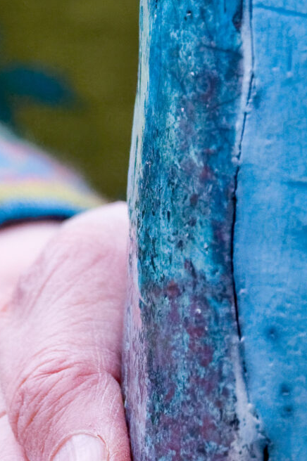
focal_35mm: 742
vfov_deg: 2.8
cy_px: -44
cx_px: 245
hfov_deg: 1.8
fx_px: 9511
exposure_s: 1/5000
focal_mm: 190
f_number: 6.3
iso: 2000
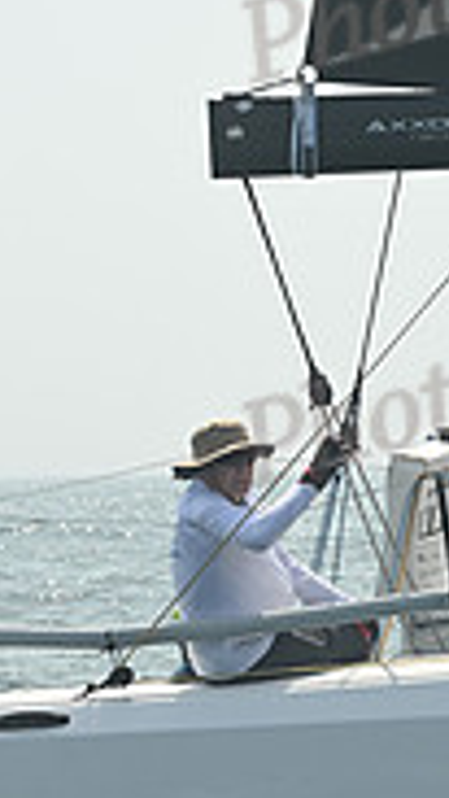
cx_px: 1085
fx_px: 5268
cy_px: 539
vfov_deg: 8.7
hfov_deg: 4.8
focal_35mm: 249
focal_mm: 75
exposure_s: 1/1250
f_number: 7.1
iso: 320
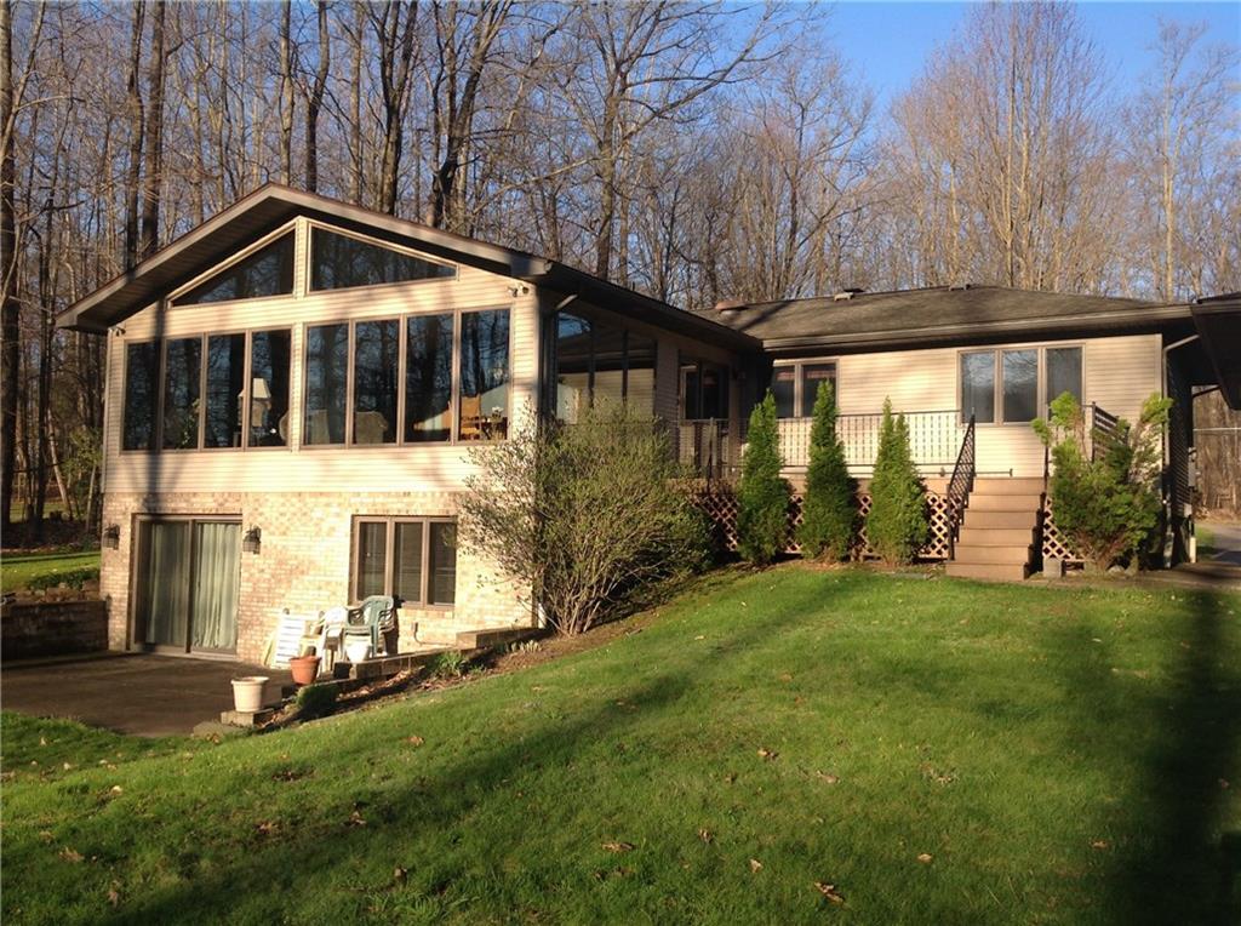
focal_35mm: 35
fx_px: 1252
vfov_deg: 40.6
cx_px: 620
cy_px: 463
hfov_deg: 52.7
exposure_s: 1/775
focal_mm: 4.28
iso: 50
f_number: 2.4
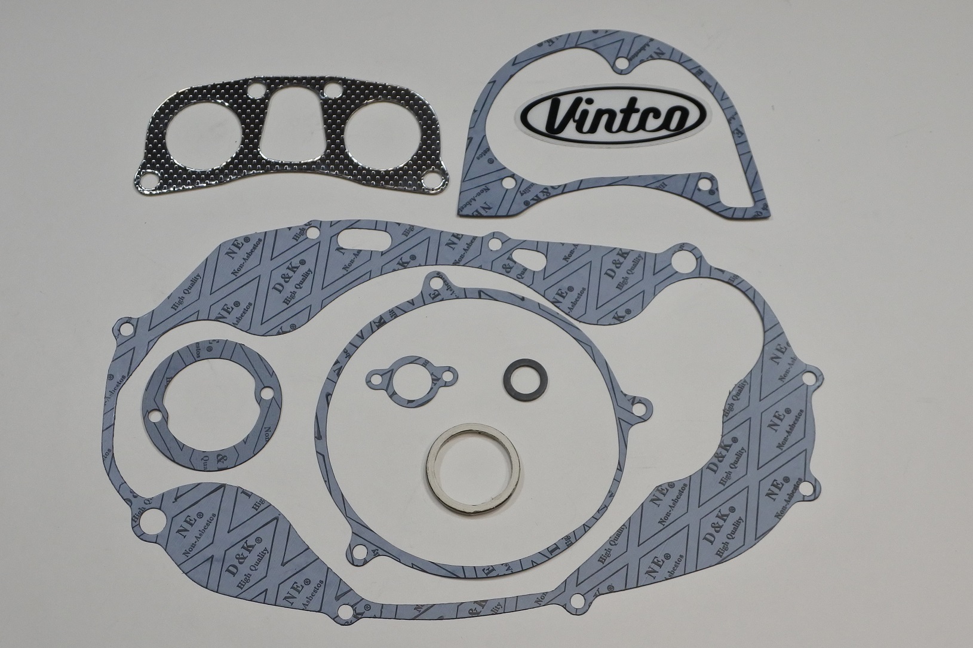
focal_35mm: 35
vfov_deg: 37.8
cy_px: 324
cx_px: 486
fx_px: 946
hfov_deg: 54.4
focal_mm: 13.1
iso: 400
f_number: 4
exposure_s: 1/125
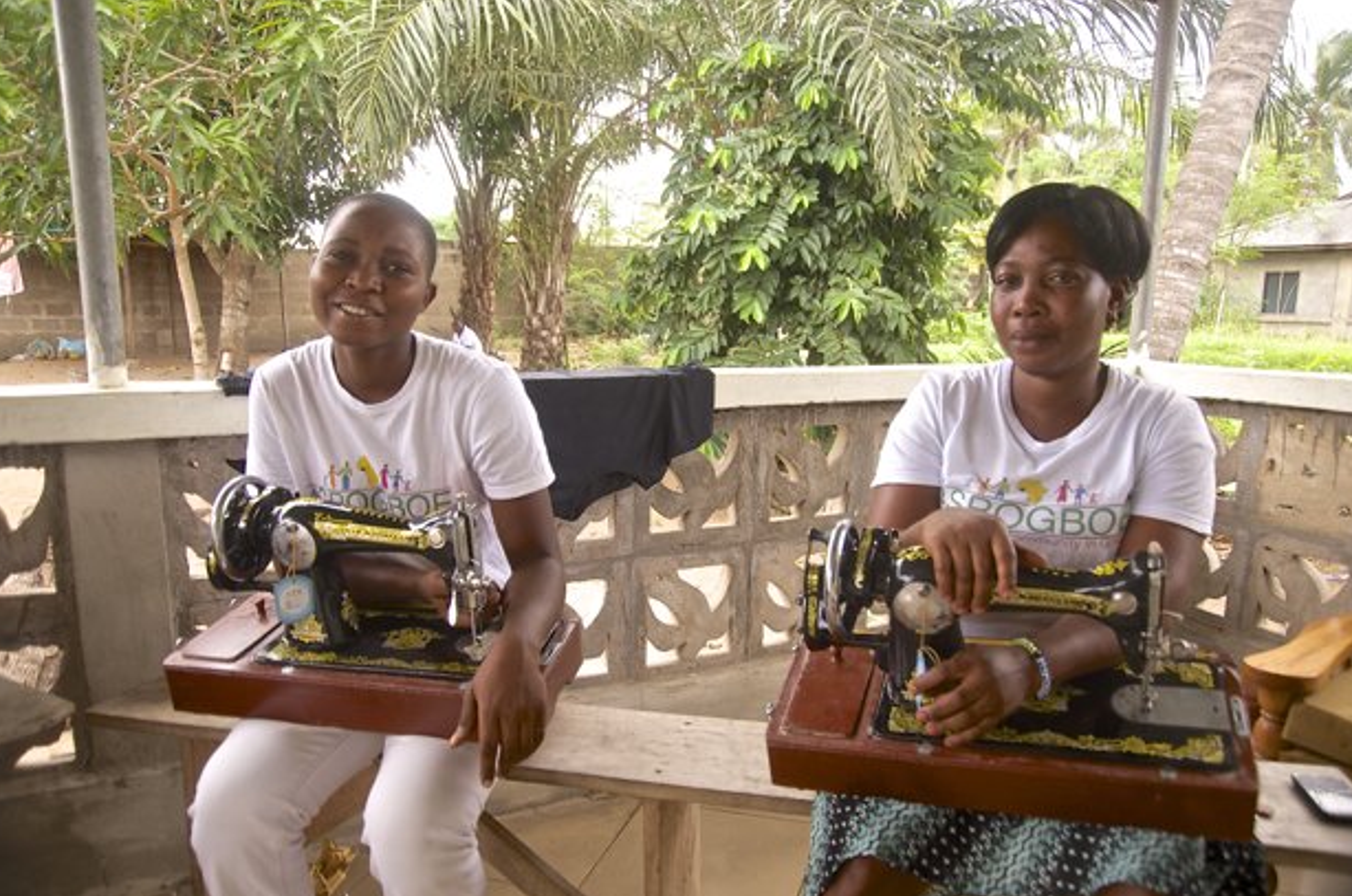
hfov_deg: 71.6
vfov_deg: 51.1
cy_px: 462
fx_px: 937
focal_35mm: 25
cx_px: 669
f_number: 4.5
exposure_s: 1/80
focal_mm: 24
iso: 200
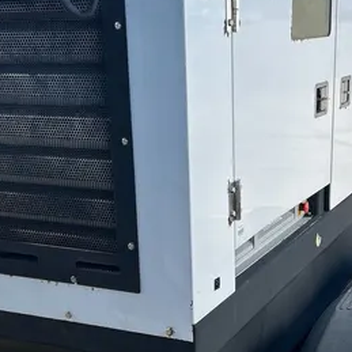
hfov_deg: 26.5
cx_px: 204
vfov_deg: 26.3
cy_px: 239
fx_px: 748
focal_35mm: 65
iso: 50
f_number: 1.5
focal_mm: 5.7
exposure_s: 1/2404
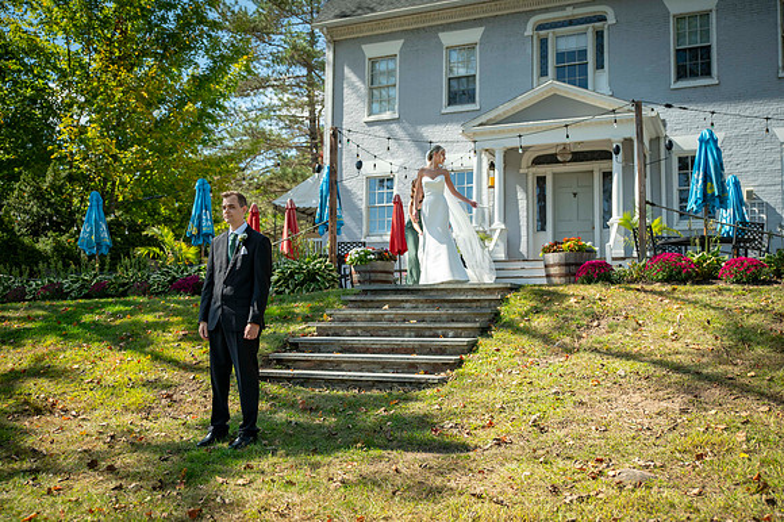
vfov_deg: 36.0
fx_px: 803
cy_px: 261
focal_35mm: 37
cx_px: 392
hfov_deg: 52.0
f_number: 2.8
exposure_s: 1/8000
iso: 1000
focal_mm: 36
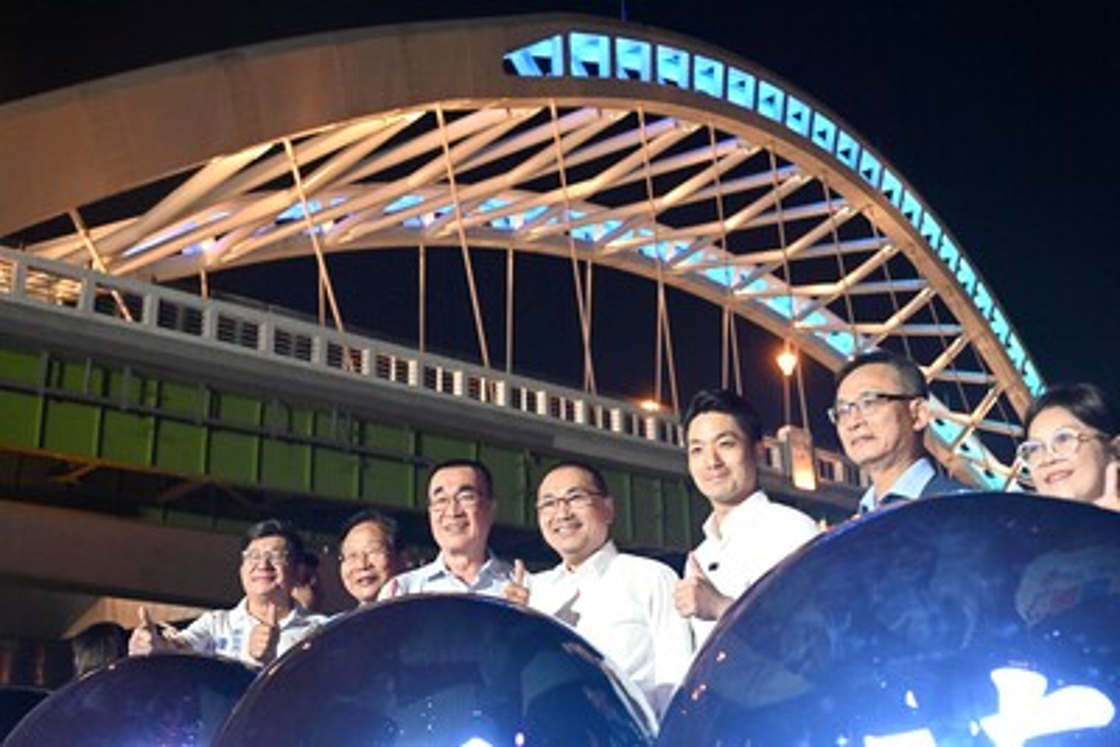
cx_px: 560
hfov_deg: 49.5
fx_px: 1214
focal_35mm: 39
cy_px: 374
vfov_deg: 34.2
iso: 6400
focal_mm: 39
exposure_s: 1/60
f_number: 4
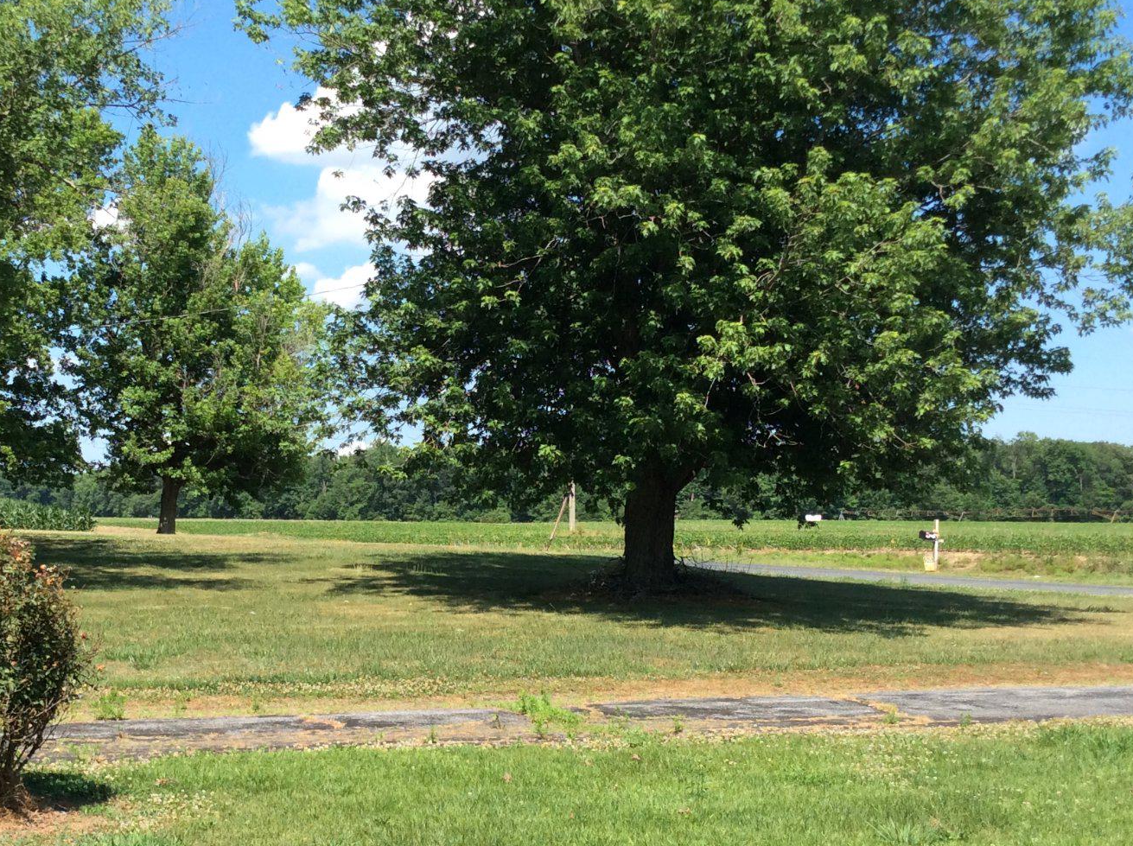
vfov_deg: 29.0
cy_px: 414
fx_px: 1634
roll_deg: +1.6
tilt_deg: +4.6
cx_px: 383
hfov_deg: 37.8
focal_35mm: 50
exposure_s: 1/805
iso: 32
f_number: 2.4
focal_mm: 3.3
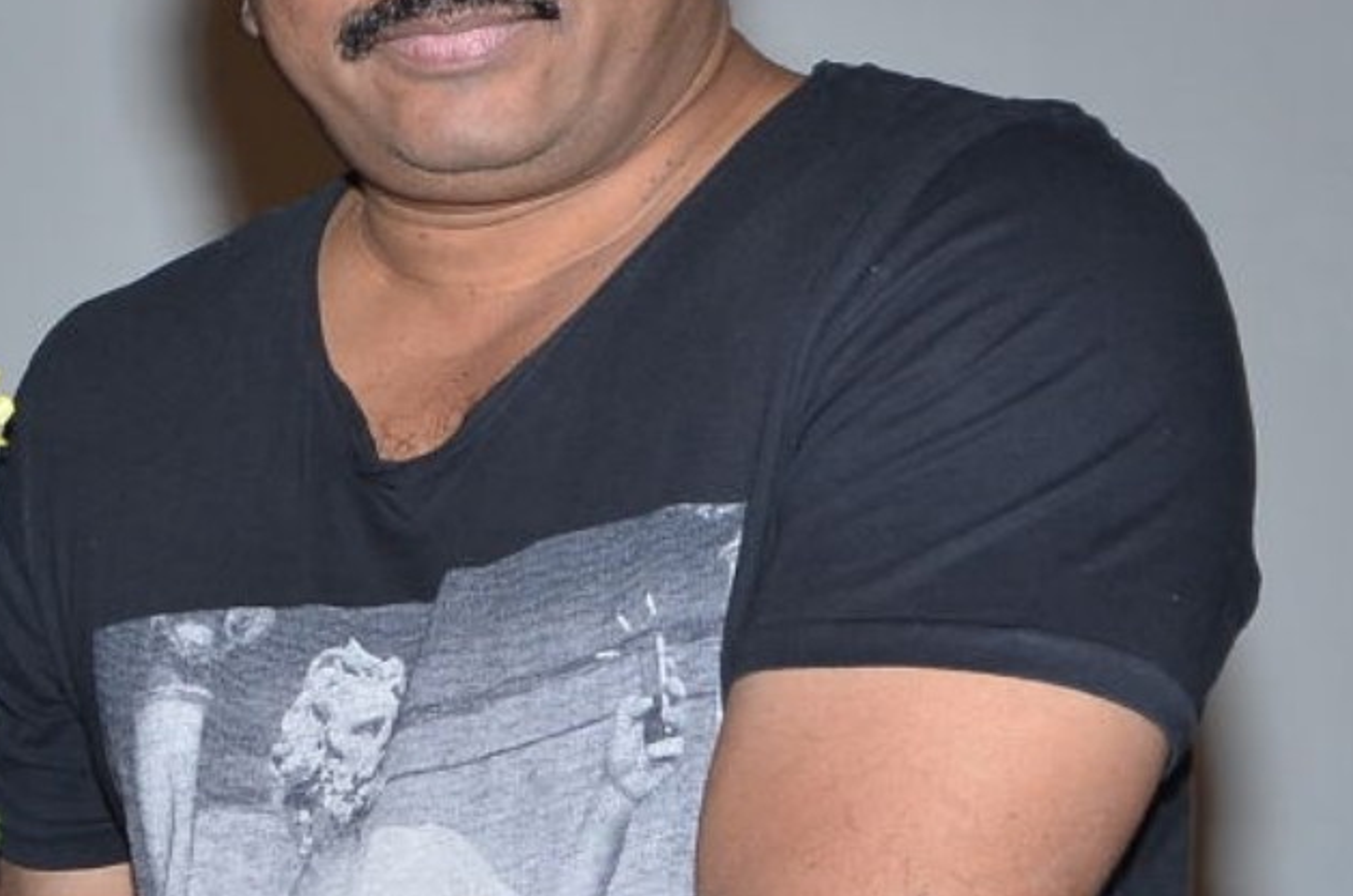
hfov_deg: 9.4
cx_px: -482
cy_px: 756
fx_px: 8103
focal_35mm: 216
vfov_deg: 6.3
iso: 320
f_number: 6.3
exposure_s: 1/125
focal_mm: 40
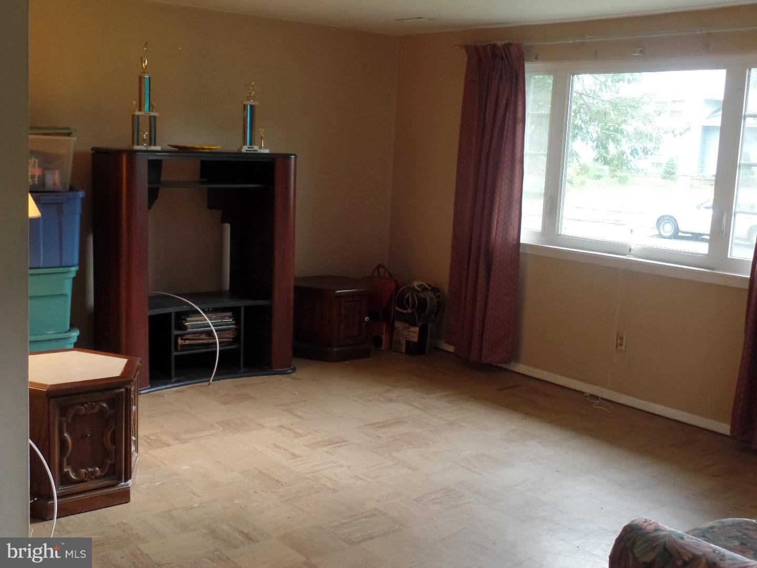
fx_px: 918
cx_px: 378
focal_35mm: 42
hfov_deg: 44.8
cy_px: 284
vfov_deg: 34.3
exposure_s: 1/30
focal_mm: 7.5
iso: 400
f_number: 3.2
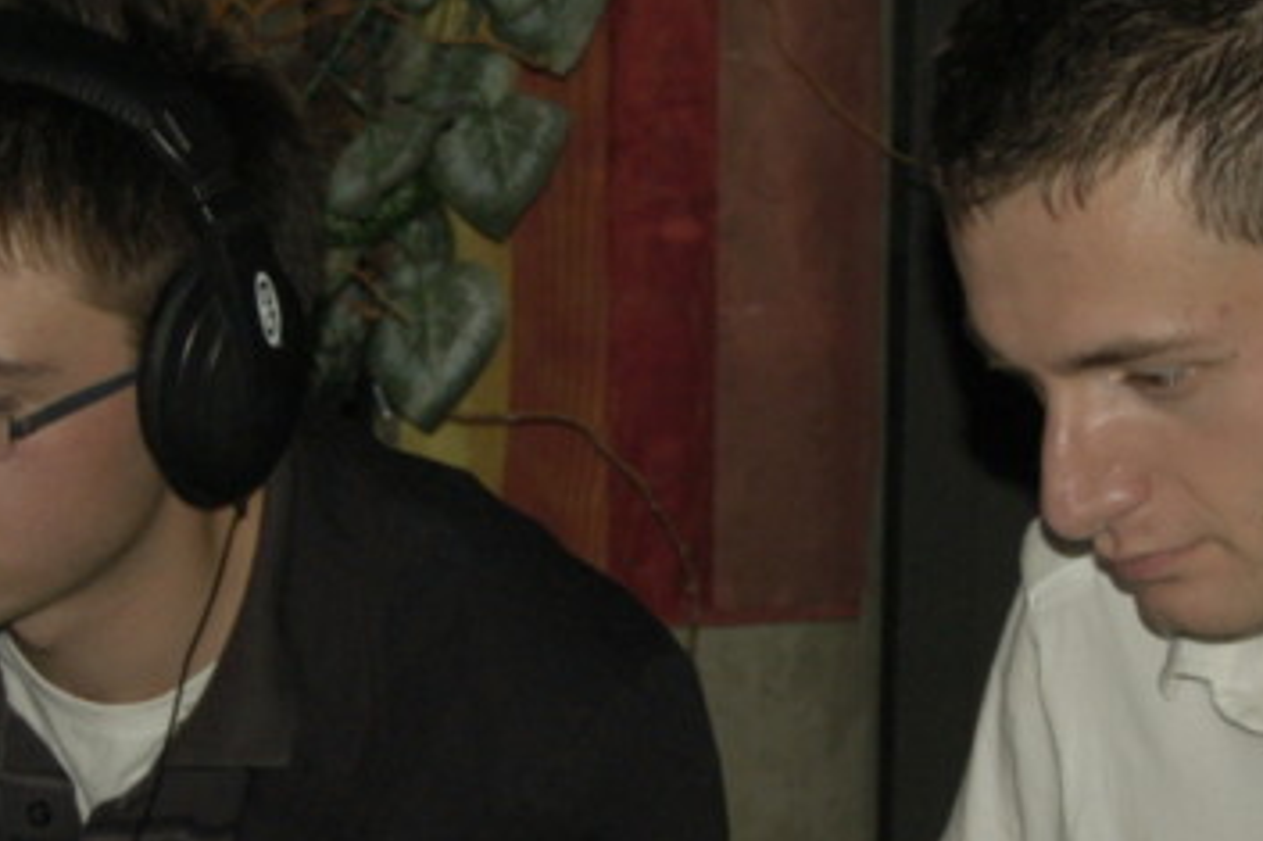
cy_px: 630
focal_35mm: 200
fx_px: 7013
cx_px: 708
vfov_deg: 6.9
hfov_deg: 10.3
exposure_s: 1/60
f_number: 5.3
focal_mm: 46
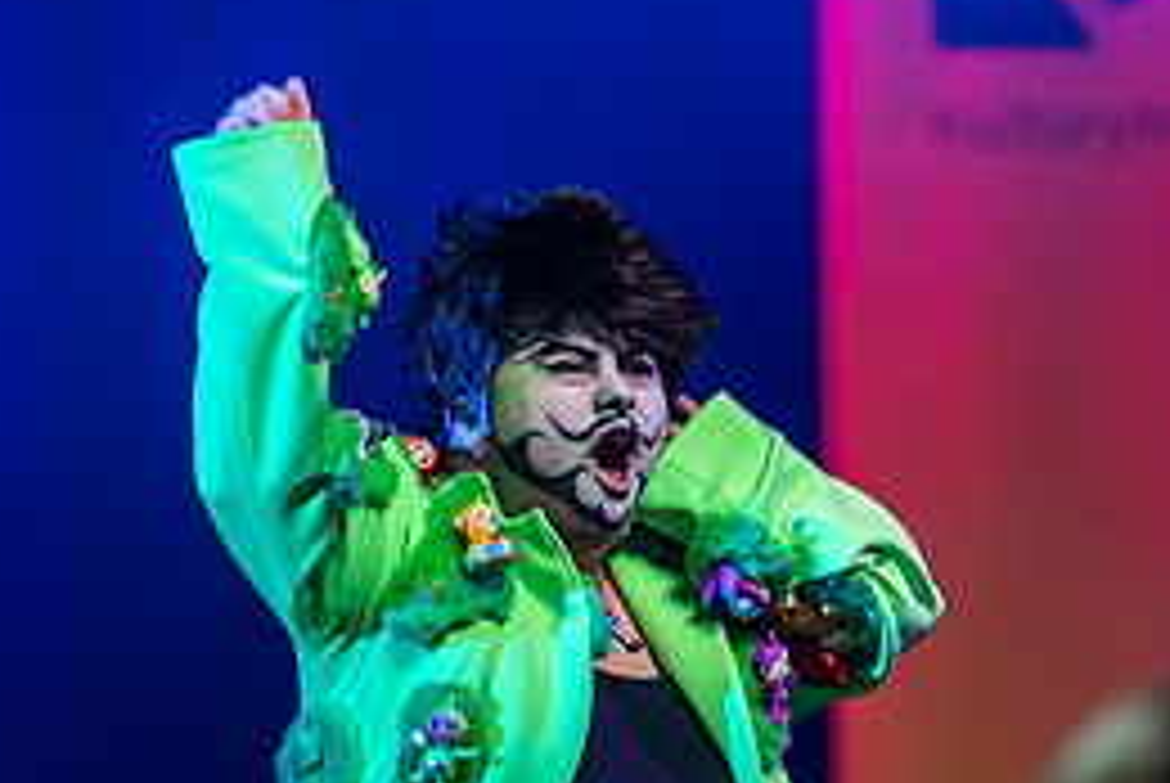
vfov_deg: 5.7
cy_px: 742
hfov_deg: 8.5
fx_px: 7841
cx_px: 430
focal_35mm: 241
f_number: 1.4
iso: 125
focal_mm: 85
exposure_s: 1/200
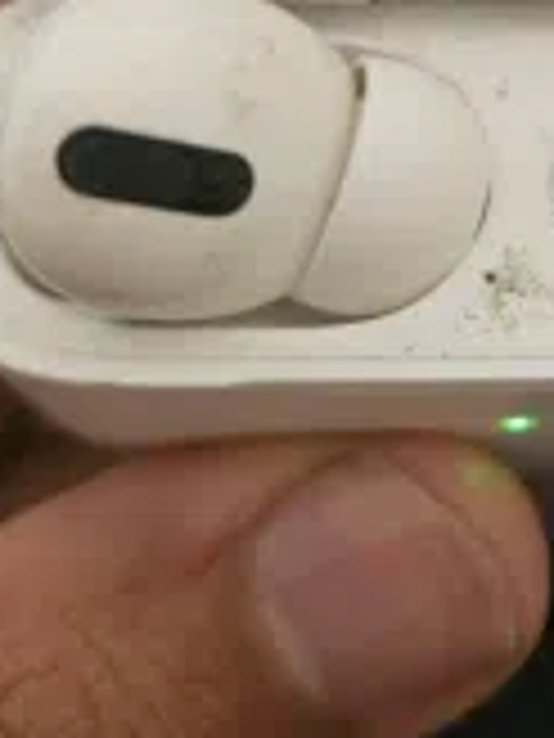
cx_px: 572
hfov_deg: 24.7
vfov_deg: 33.3
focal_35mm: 56
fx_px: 1195
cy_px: 144
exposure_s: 1/100
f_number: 1.8
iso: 1000
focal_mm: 5.4
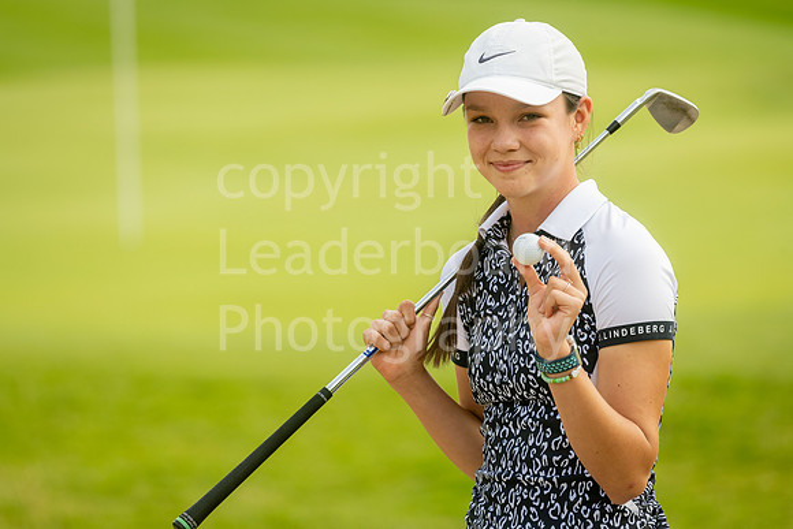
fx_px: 6610
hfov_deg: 6.9
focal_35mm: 300
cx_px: 396
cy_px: 264
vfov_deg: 4.6
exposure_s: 1/250
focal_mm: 300
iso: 200
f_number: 5.6
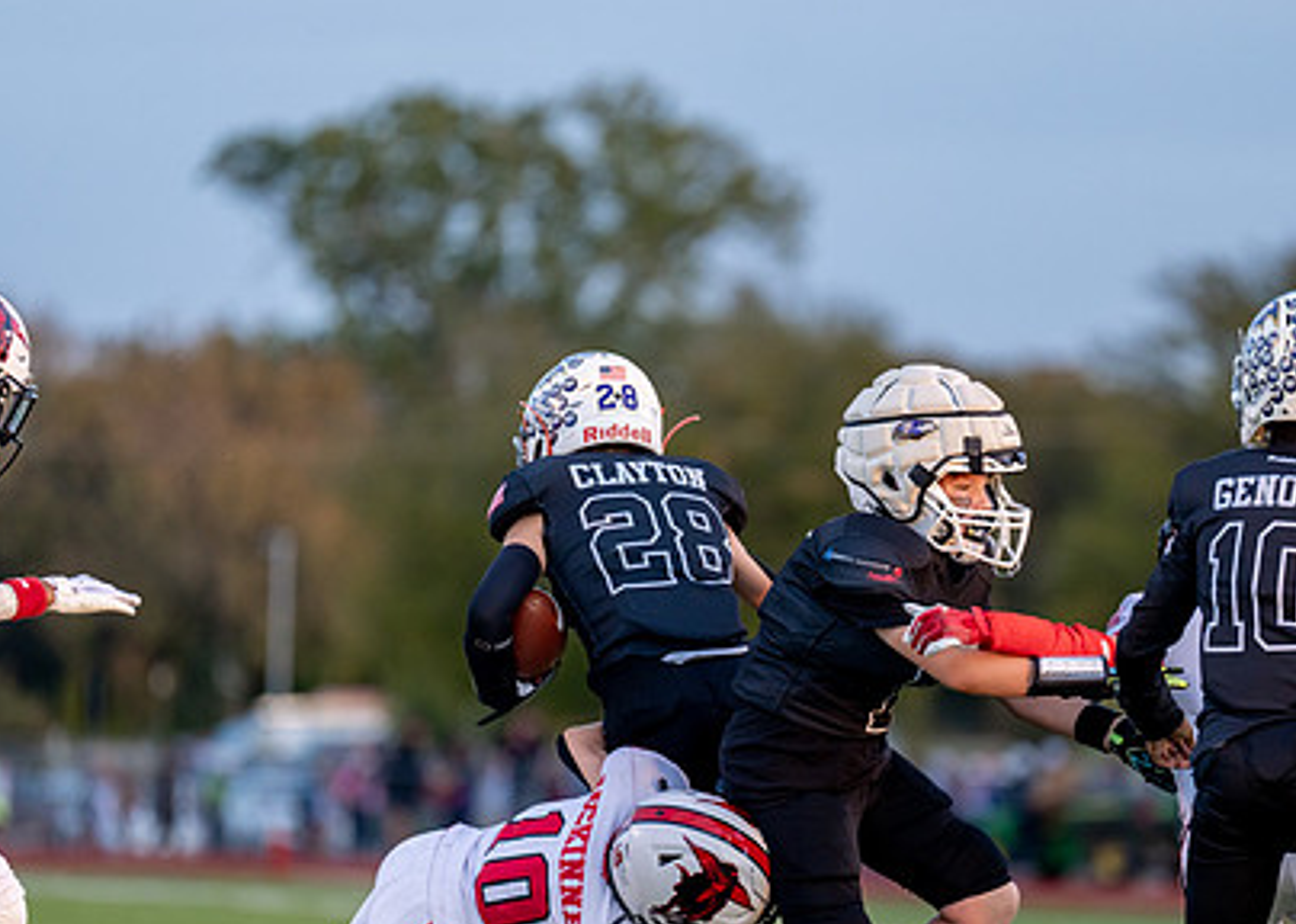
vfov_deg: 4.8
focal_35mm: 301
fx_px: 11072
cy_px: 629
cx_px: 767
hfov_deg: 6.7
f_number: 2.8
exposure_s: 1/1250
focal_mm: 200
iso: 500
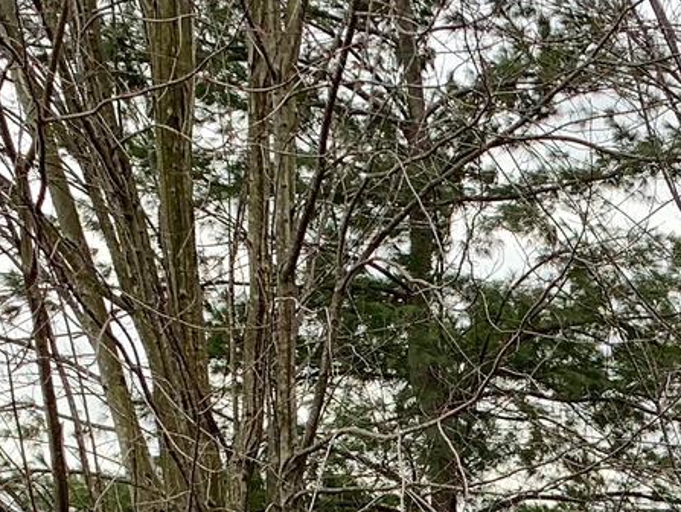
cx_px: 1007
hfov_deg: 15.3
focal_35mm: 119
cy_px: 1141
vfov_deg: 10.9
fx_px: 2343
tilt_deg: -7.8
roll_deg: +0.6
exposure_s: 1/495
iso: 25
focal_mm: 4.25
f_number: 1.8
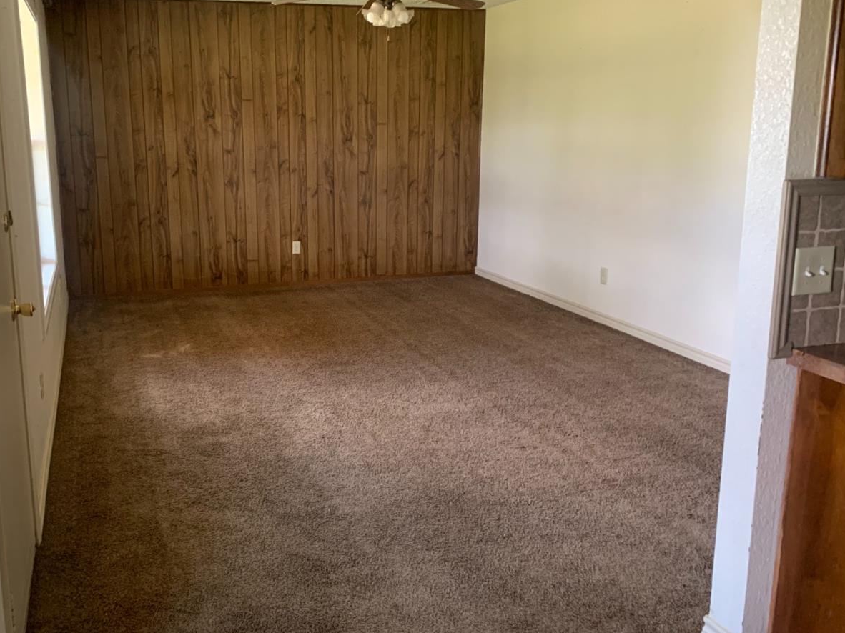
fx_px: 805
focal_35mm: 33
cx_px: 349
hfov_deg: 55.1
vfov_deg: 42.9
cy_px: 296
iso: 320
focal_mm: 4.25
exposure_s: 1/60
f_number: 1.8
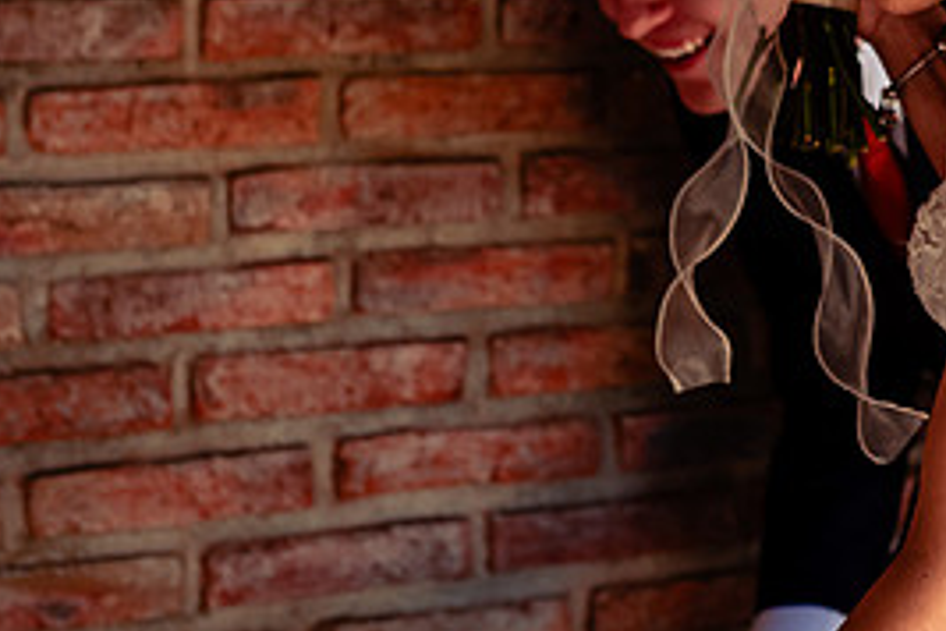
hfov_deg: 13.4
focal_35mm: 152
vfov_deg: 9.0
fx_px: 3994
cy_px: 44
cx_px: 829
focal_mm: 70
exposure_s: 1/500
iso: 400
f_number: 4
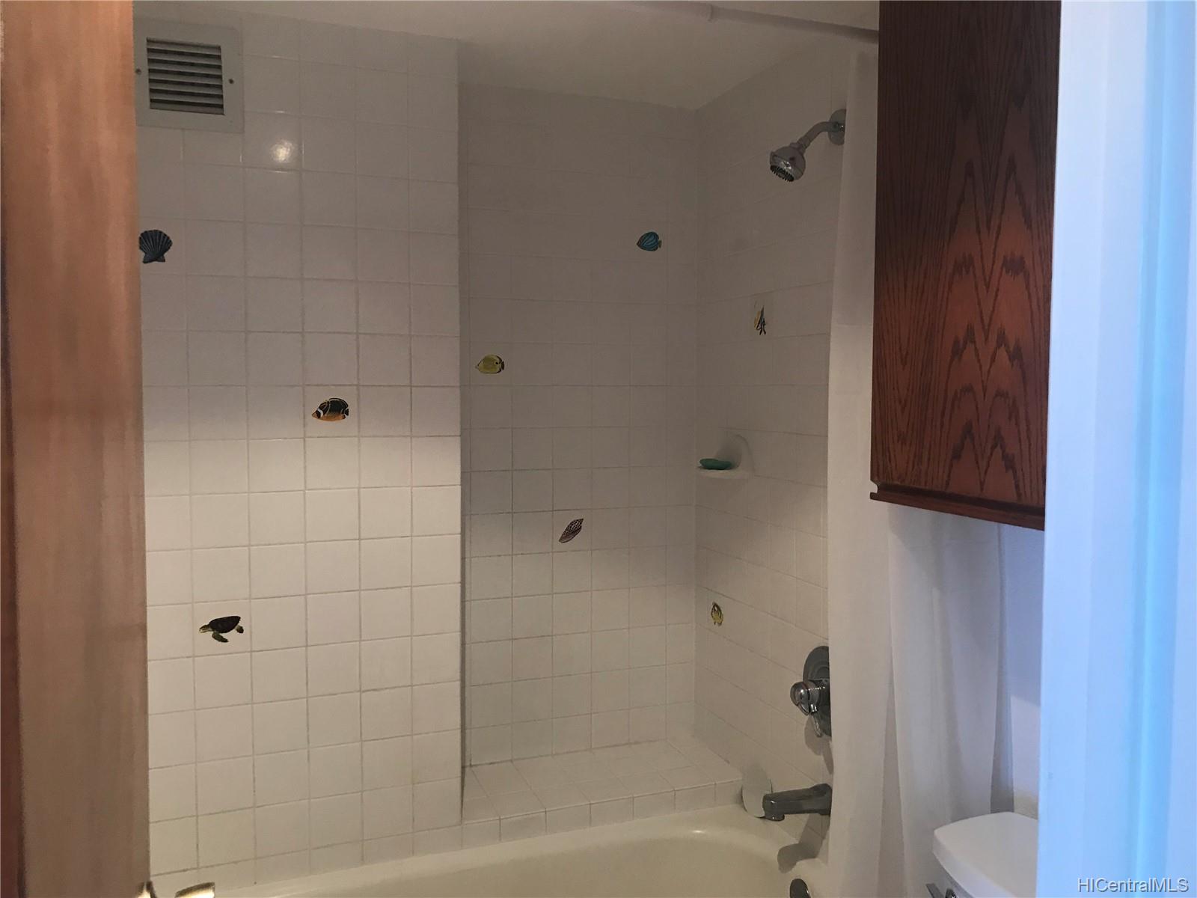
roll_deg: -0.5
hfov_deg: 63.4
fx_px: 968
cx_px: 598
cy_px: 449
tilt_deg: -3.5
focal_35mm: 28
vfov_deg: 49.7
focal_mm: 3.99
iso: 32
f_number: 1.8
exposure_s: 1/30
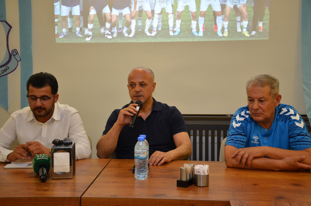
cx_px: 156
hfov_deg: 35.1
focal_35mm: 57
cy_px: 103
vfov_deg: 23.7
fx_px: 491
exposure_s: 1/60
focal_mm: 38
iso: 800
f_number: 4.2
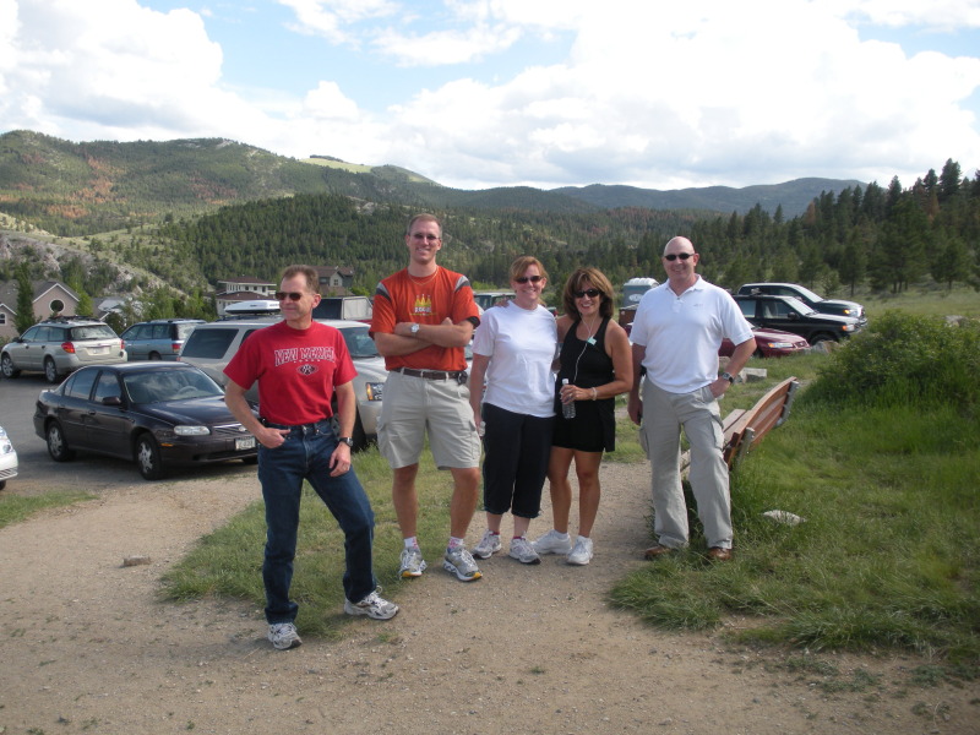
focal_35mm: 36
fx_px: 1019
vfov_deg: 39.7
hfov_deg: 51.4
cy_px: 368
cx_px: 490
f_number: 3.5
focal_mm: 6.3
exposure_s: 1/443
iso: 88
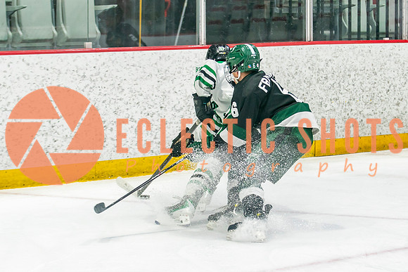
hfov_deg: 11.4
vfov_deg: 7.6
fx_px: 2037
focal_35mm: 180
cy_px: 98
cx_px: 265
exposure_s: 1/640
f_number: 3.2
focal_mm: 85
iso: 800
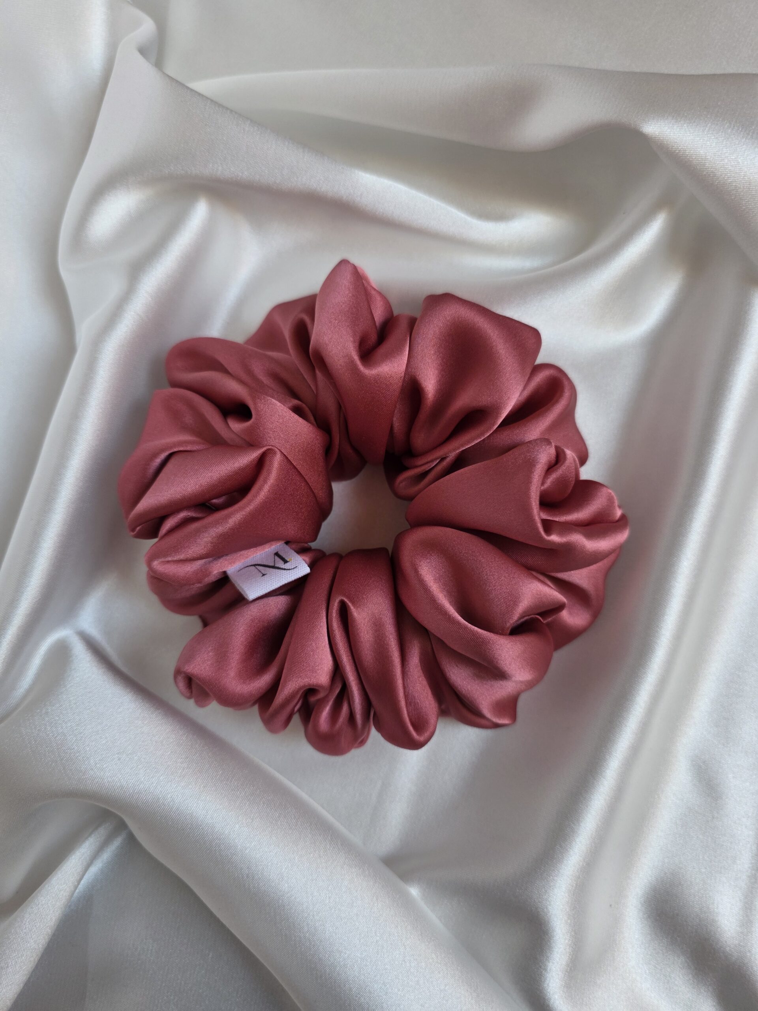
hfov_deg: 58.9
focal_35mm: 23
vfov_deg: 73.9
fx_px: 672
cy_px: 506
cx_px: 379
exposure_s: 1/180
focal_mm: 6.3
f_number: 1.7
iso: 100
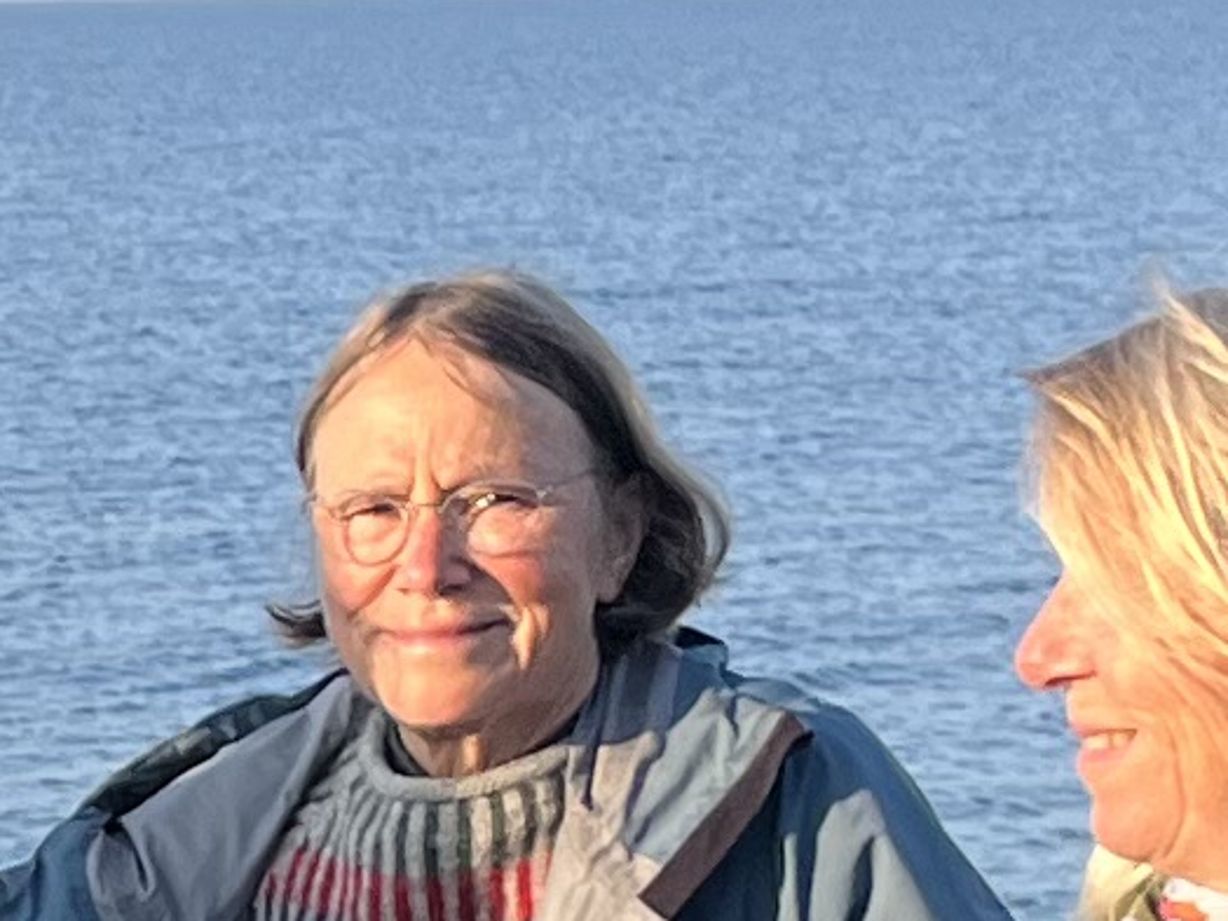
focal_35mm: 200
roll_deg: +0.7
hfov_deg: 9.5
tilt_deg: -9.7
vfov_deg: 7.4
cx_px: -834
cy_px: 1132
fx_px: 7095
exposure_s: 1/1294
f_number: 1.6
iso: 50
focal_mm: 5.1
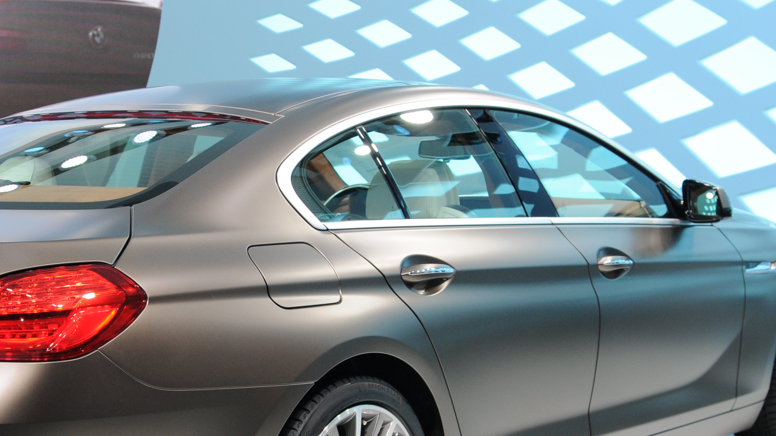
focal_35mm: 76
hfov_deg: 27.7
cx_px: 263
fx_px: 1564
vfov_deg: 15.9
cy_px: 282
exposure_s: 1/180
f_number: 6.7
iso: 400
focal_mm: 24
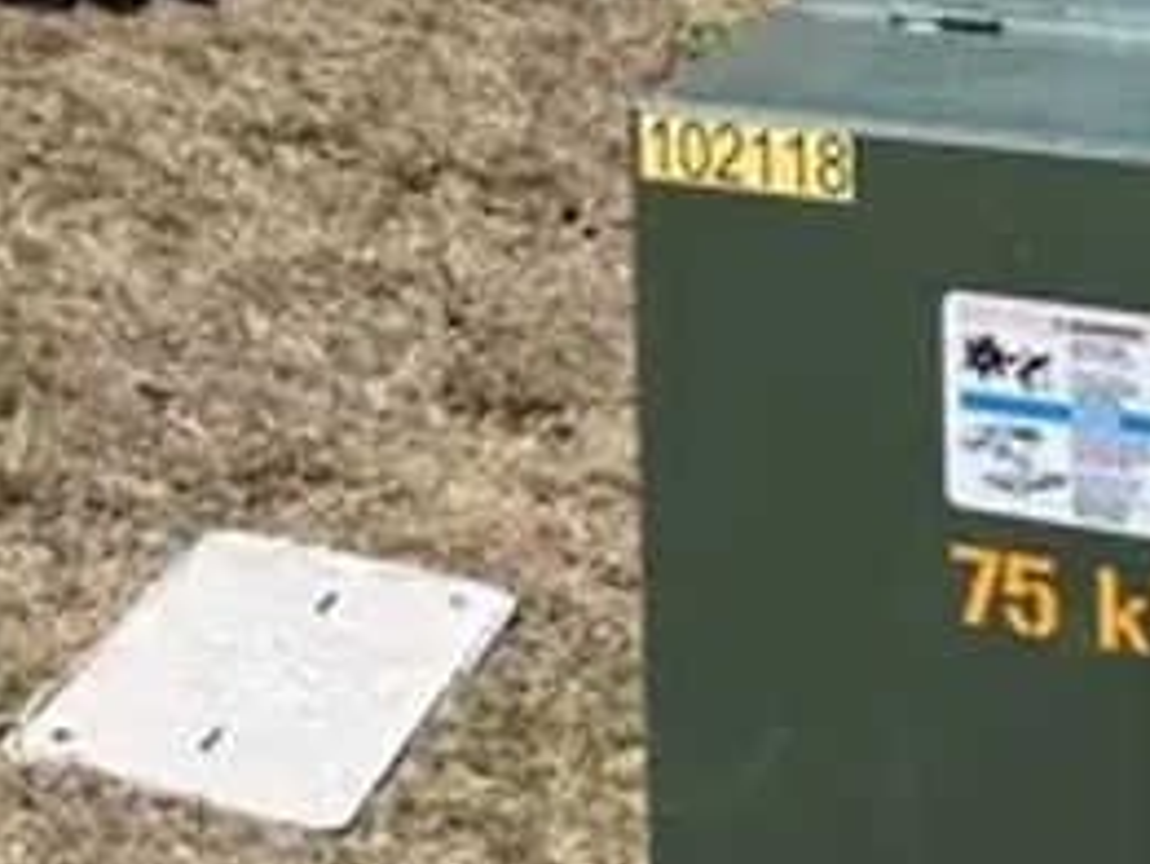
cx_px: -44
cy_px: -648
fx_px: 3390
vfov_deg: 13.2
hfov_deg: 18.7
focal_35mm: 102
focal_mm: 5.1
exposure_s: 1/3745
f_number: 1.6
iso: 50
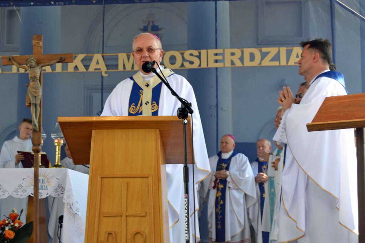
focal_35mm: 72
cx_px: 182
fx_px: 730
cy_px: 122
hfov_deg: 28.1
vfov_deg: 18.9
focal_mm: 48
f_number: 5.6
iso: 125
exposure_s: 1/125
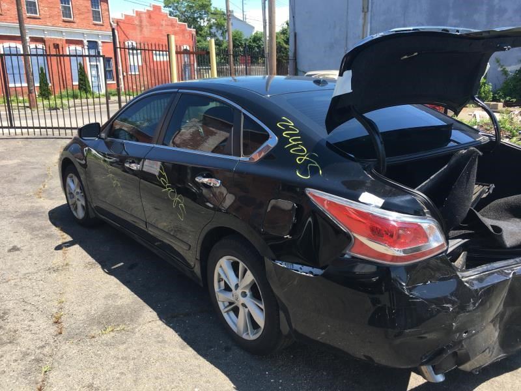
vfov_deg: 48.2
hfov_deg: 61.7
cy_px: 196
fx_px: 436
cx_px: 260
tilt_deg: -12.1
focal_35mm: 29
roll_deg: +2.5
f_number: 2.2
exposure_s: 1/450
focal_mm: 4.15
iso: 25
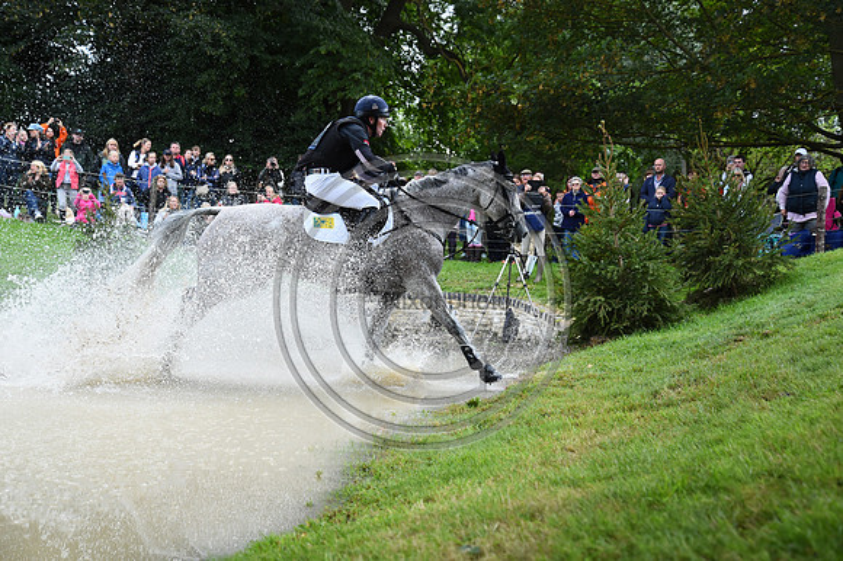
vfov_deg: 29.2
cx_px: 422
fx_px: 1077
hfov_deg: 42.8
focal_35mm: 46
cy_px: 280
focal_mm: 46
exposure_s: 1/1600
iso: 1600
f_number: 4.2
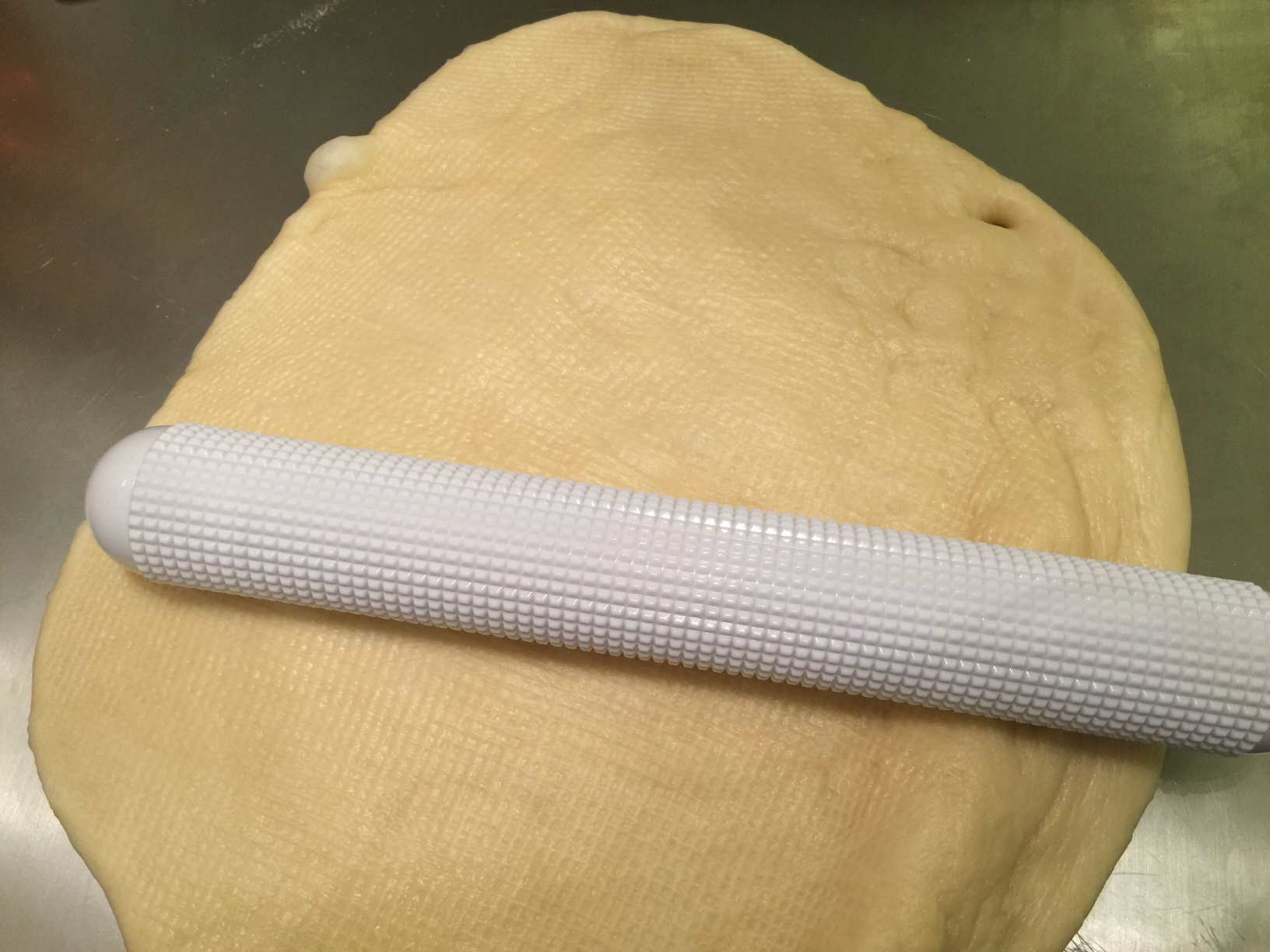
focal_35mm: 29
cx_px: 635
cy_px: 476
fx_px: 1064
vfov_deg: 48.2
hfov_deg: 61.7
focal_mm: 4.15
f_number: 2.2
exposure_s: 1/17
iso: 64
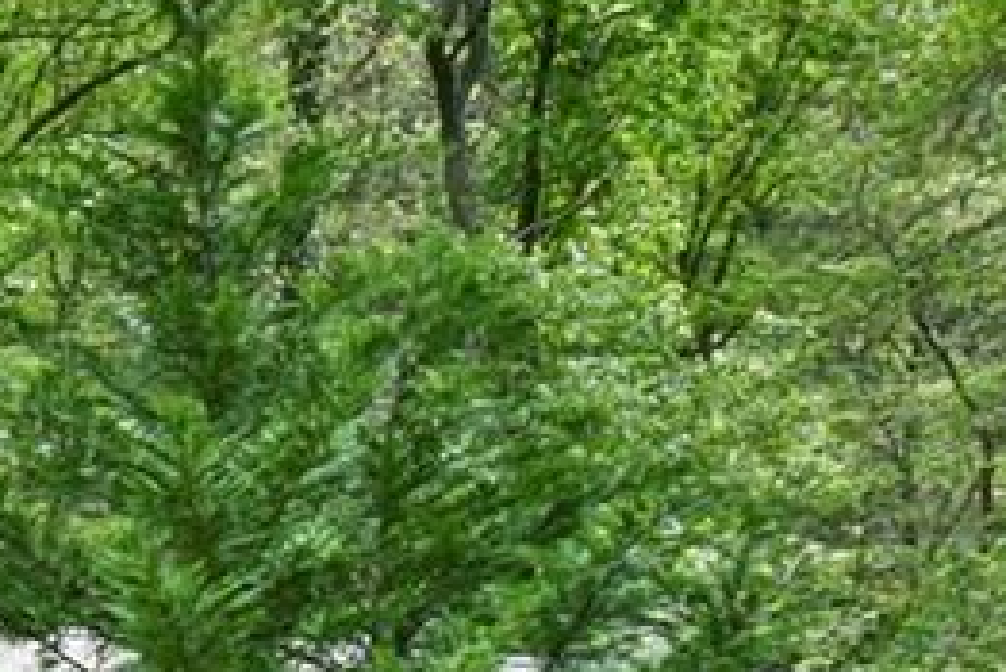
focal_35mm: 125
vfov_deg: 10.4
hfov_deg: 14.4
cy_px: 1196
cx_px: -826
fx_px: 3495
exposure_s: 1/320
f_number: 9
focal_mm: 32
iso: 1600
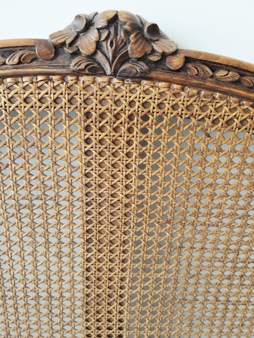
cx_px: 124
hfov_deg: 54.9
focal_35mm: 25
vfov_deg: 69.4
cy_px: 176
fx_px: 245
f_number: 1.8
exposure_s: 1/100
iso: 125
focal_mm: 5.4
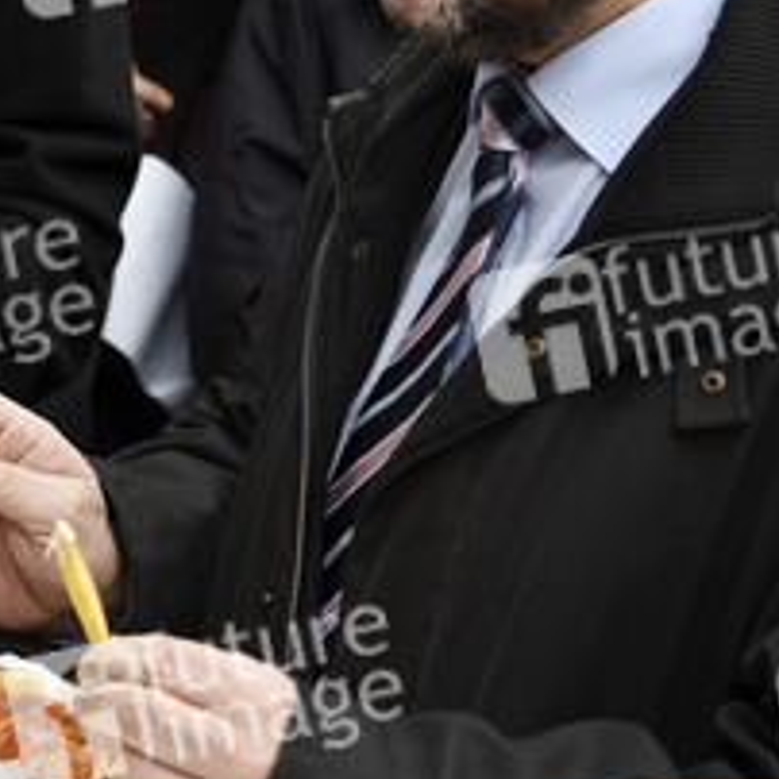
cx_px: 316
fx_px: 2826
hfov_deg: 15.7
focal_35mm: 111
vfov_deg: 15.6
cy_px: 120
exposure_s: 1/250
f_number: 5.6
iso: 320
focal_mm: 66
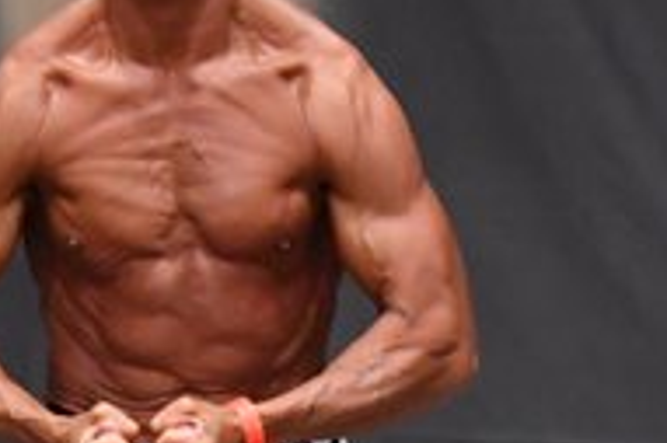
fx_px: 19159
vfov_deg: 1.3
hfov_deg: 2.0
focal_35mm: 1035
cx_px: 162
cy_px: 530
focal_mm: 170
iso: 6400
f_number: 5.6
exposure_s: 1/400
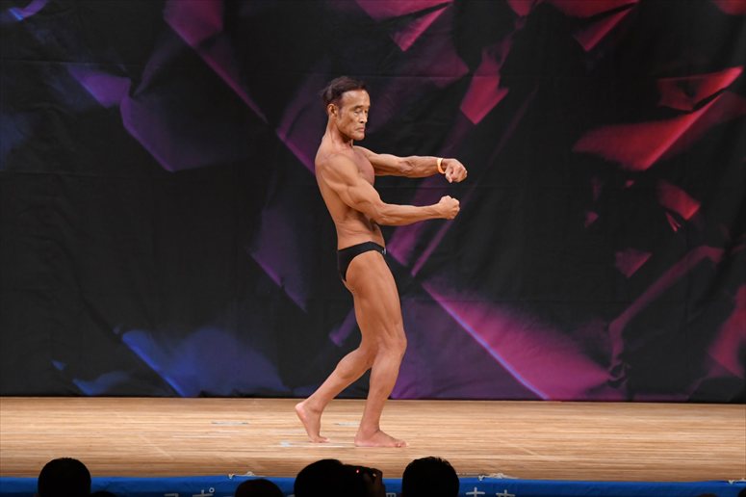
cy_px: 248
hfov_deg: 8.6
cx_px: 373
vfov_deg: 5.7
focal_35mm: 240
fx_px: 4971
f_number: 5.6
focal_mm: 160
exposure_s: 1/400
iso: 3200
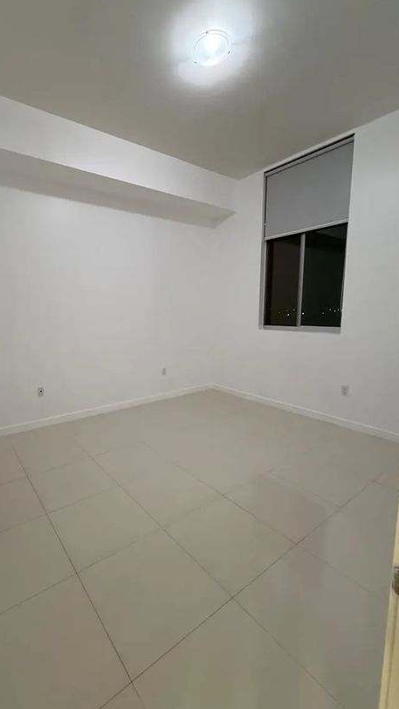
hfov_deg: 66.1
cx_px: 151
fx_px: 301
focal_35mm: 16
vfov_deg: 99.4
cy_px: 349
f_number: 2.2
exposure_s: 1/60
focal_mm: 2.22
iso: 500
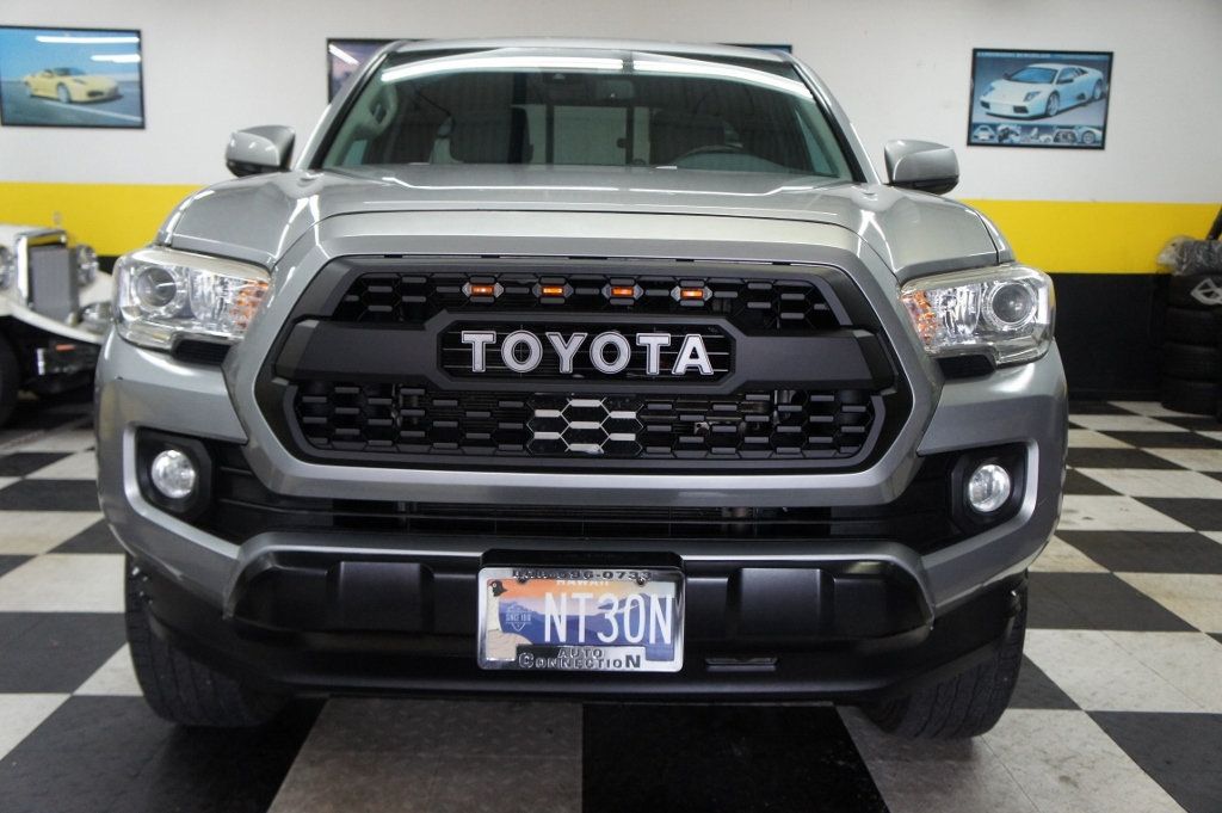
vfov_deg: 39.9
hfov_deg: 57.3
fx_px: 1119
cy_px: 406
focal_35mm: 33
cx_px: 611
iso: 1600
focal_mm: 22
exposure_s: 1/160
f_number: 4
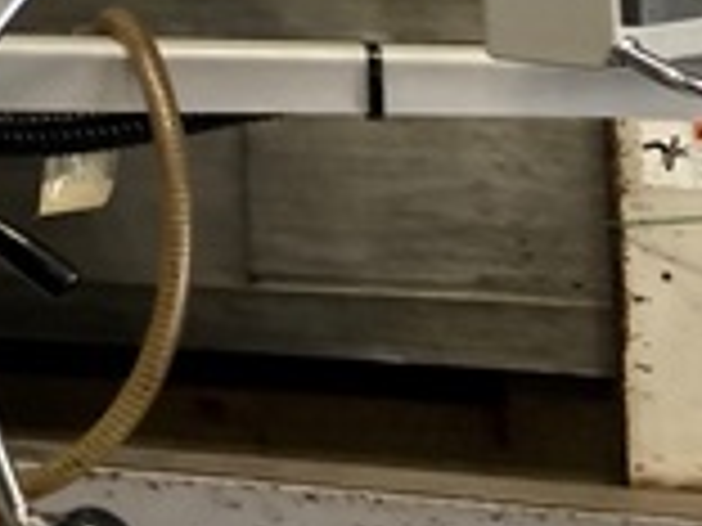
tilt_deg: +0.1
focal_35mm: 115
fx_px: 2332
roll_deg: +2.6
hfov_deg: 14.2
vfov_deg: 12.4
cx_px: -720
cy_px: -207
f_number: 1.8
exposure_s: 1/60
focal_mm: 3.99
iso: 80
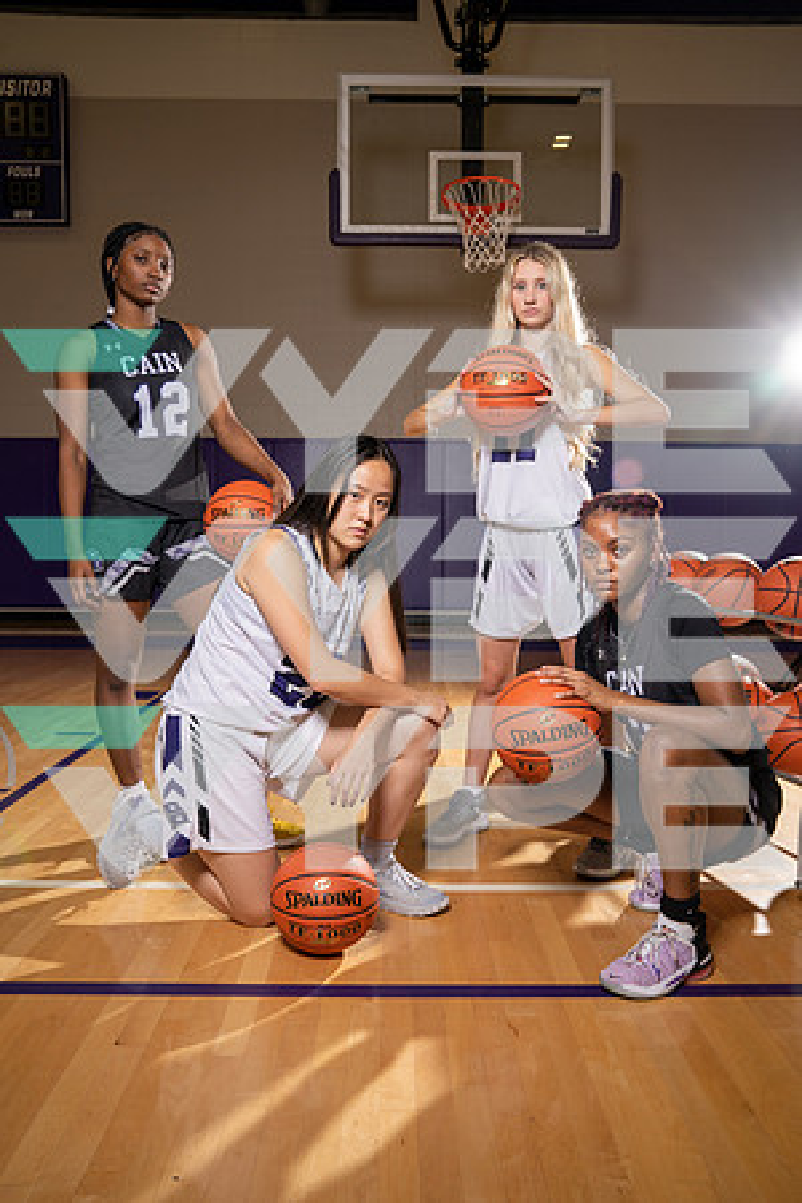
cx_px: 401
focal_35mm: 28
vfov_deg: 65.5
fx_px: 936
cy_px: 602
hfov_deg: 46.4
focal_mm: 28
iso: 320
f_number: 8
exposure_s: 1/200
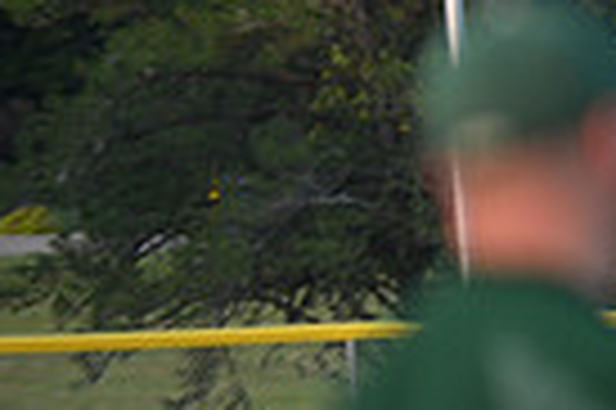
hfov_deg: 2.4
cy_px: 392
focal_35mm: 844
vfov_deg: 1.6
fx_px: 14424
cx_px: 1295
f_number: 3.2
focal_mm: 200
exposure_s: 1/1600
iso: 400
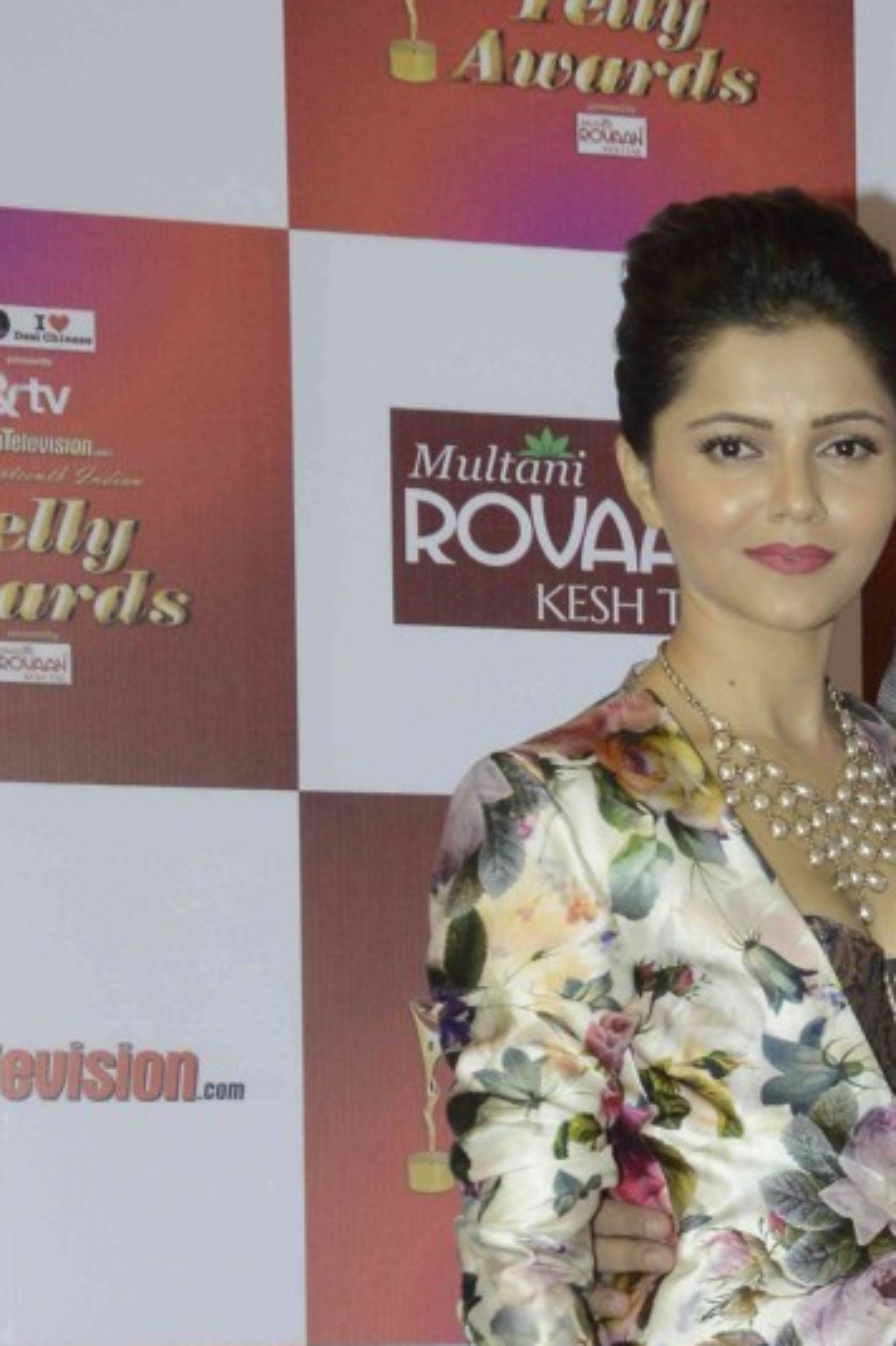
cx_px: 1125
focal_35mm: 118
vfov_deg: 16.9
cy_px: 1406
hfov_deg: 11.3
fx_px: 4411
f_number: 8
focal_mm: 28
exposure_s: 1/160
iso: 800
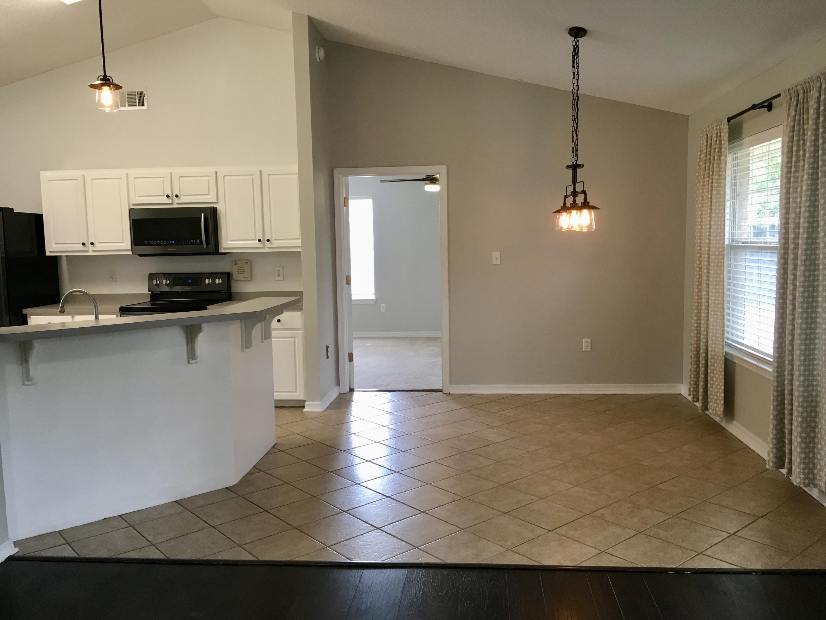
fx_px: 692
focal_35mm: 29
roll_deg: +1.4
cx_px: 413
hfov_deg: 61.7
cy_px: 310
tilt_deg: -4.5
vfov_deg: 48.2
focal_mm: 4.15
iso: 40
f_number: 2.2
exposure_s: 1/30
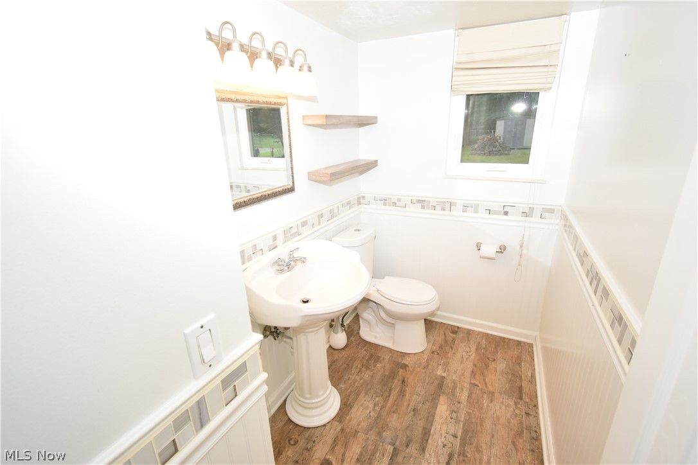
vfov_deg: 77.3
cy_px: 232
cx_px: 349
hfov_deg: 100.4
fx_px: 291
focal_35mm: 15
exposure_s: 1/200
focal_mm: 10
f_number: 5
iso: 560
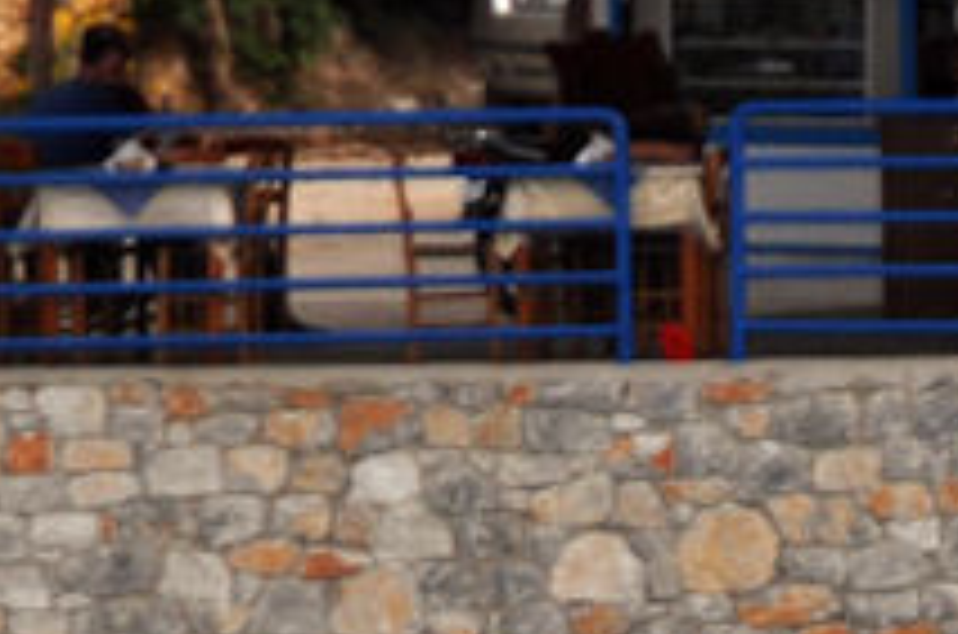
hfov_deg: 1.2
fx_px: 44872
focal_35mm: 1690
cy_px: 47
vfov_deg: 0.8
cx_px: 1745
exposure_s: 1/1250
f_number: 6.3
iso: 200
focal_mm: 200
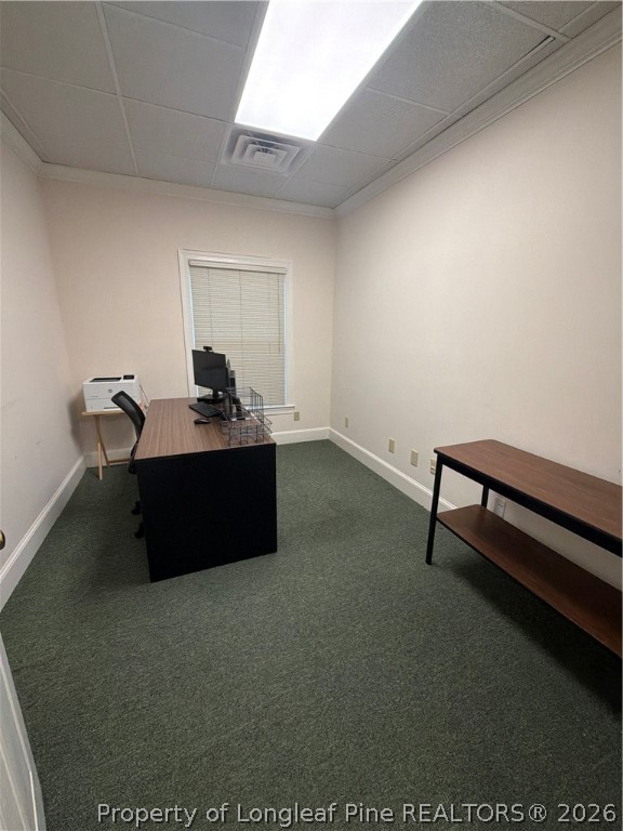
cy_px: 416
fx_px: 336
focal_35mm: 14
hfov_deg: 85.7
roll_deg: -0.8
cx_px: 312
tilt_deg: -14.6
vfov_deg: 102.1
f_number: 2.2
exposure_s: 1/120
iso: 320
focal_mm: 2.22
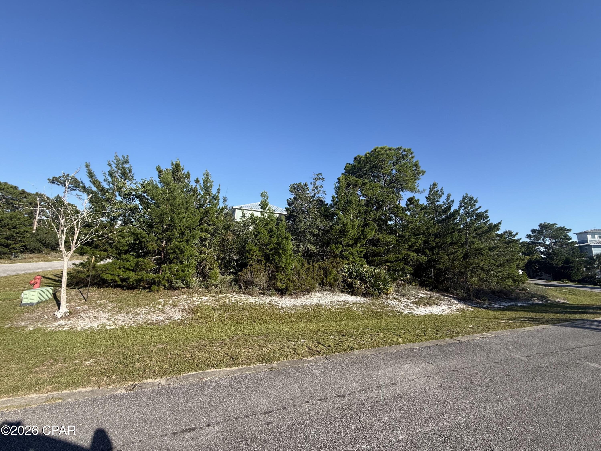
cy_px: 226
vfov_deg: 85.7
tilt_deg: +8.8
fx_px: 243
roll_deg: -2.1
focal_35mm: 14
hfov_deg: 102.1
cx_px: 300
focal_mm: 2.22
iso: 50
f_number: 2.2
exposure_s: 1/1189
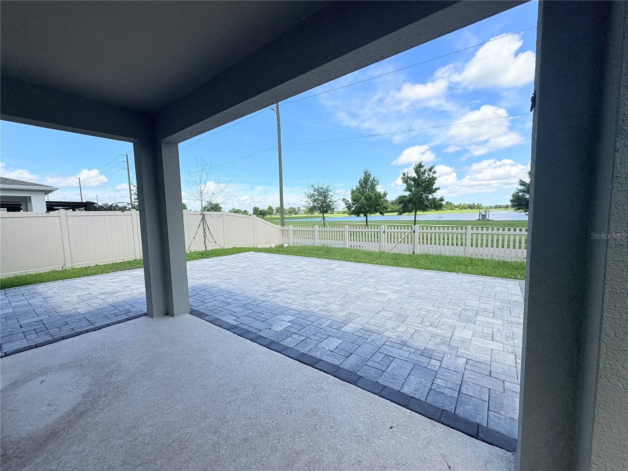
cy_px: 236
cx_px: 314
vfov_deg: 85.7
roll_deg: +2.5
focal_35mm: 14
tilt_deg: -4.5
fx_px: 254
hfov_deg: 102.1
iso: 50
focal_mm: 2.22
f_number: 2.2
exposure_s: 1/2273
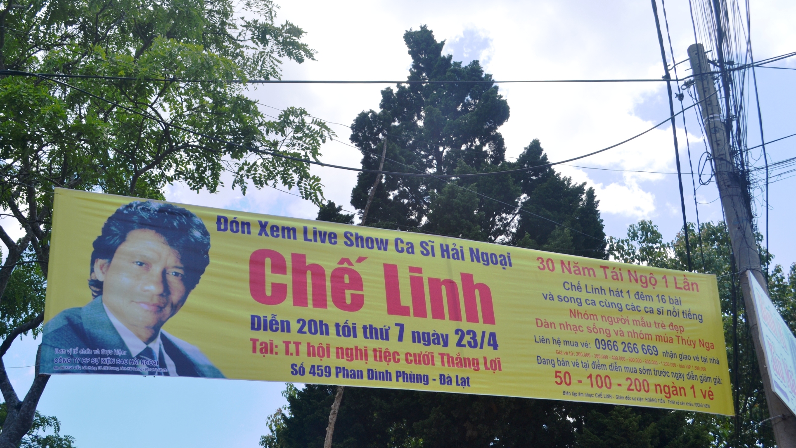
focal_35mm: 41
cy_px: 256
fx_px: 865
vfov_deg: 29.0
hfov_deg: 49.4
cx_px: 399
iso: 100
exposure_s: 1/250
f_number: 8
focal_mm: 26
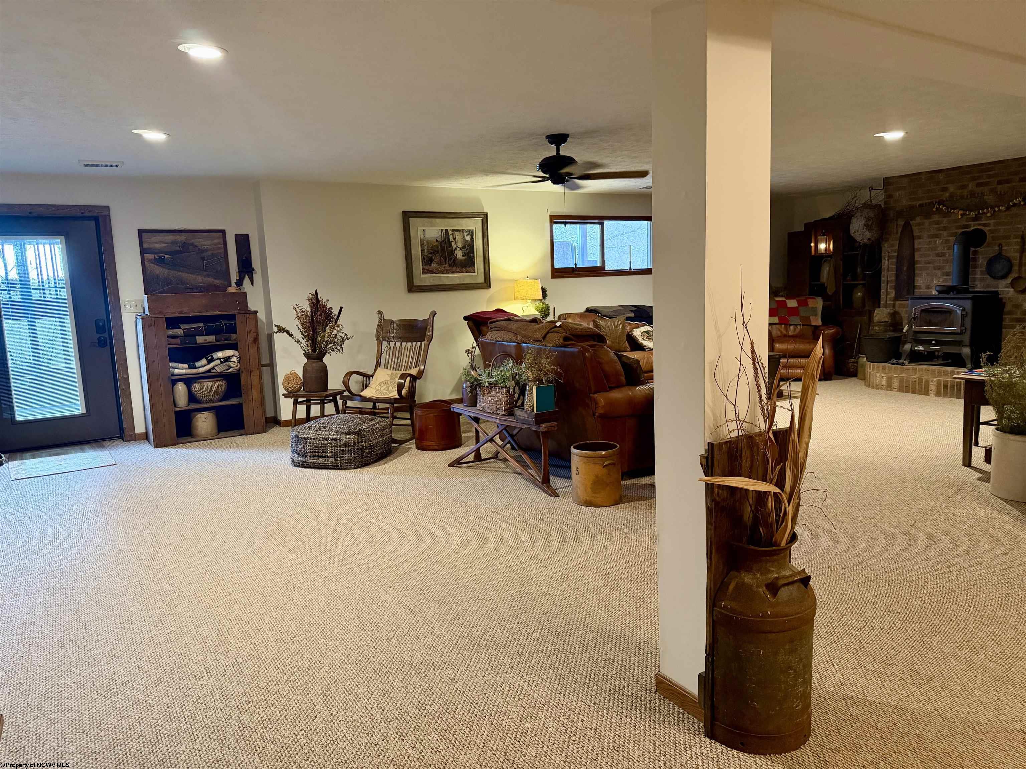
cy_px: 384
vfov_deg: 56.8
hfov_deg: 71.6
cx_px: 513
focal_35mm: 24
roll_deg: +3.1
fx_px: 711
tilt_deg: -8.6
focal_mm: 6.76
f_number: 1.78
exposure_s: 1/60
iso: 640
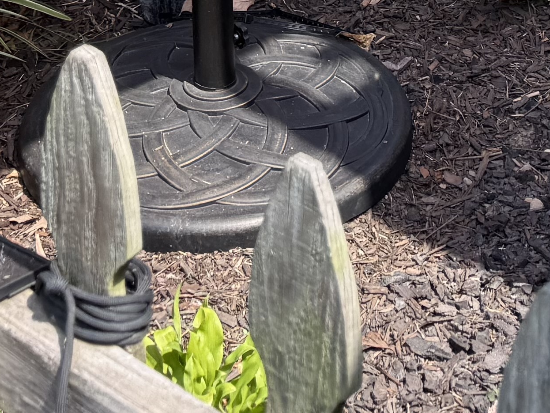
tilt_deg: -9.2
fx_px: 1748
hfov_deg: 17.9
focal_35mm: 110
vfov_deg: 11.5
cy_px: -517
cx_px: 312
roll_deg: +0.6
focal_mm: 6.76
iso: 100
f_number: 1.78
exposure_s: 1/1106
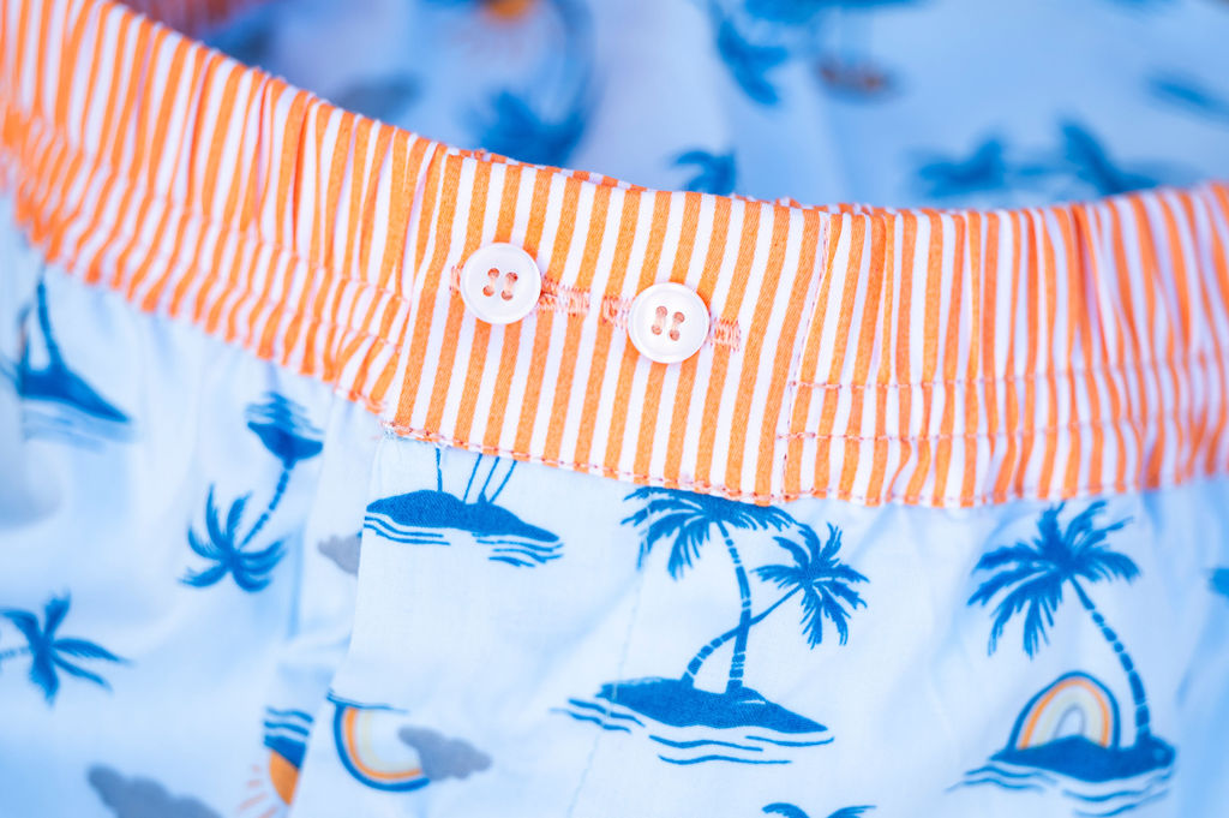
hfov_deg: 8.0
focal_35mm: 256
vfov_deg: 5.4
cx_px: 622
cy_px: 404
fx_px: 8744
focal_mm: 200
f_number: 2.8
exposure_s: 1/1000
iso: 160
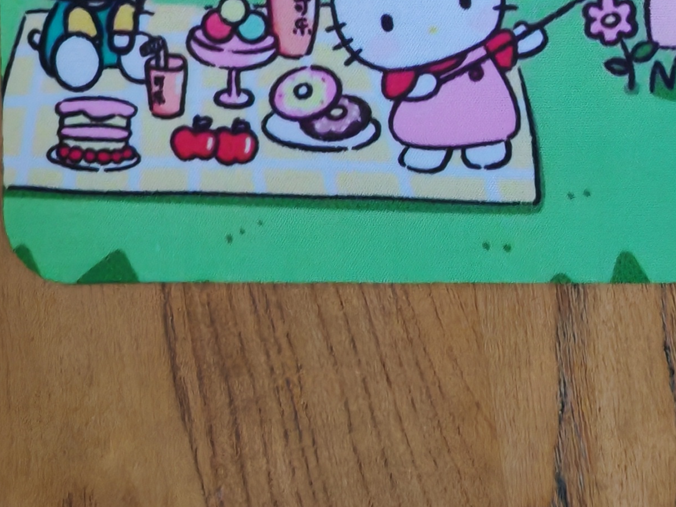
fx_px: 1777
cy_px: -115
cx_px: 564
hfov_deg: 21.2
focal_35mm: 91
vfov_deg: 15.6
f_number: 1.95
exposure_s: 1/25
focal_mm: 5.52
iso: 1000
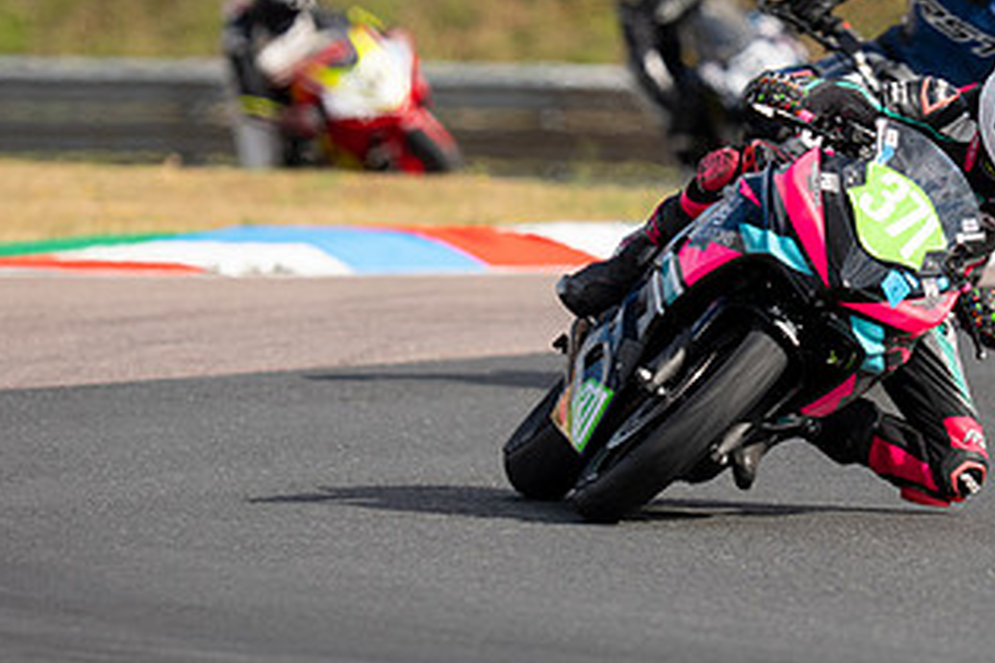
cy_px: 173
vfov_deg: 1.7
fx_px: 22607
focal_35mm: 818
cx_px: 798
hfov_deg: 2.5
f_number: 5
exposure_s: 1/500
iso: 64
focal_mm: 400
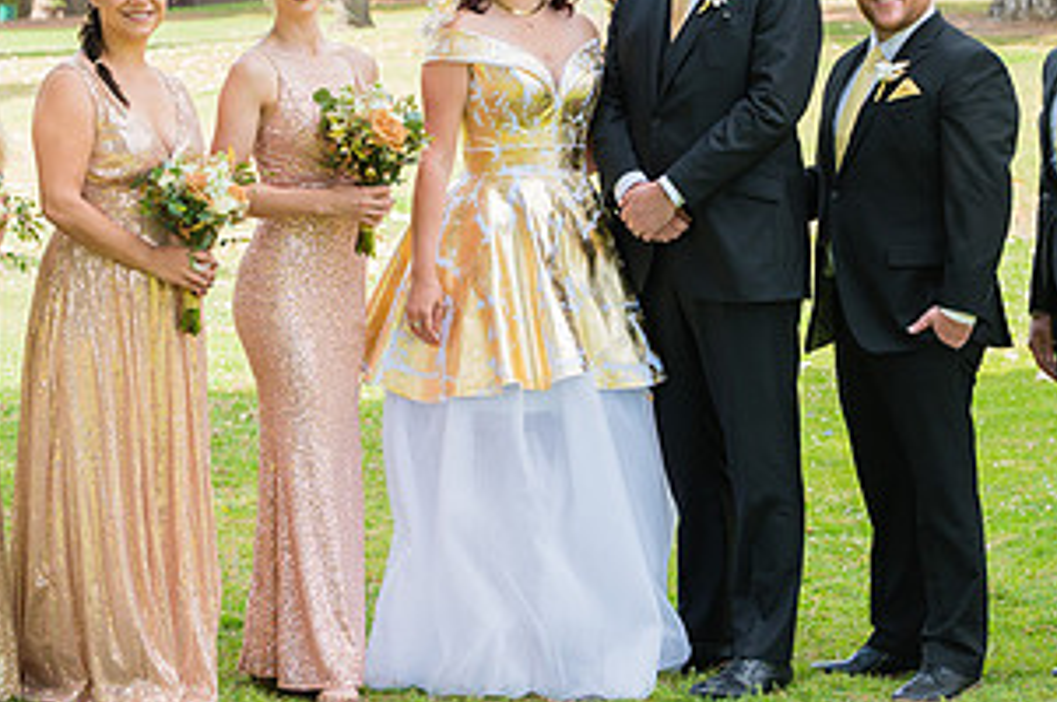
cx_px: 671
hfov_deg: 15.2
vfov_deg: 10.1
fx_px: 3959
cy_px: 154
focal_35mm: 135
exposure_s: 1/1000
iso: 500
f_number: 5.6
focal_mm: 70
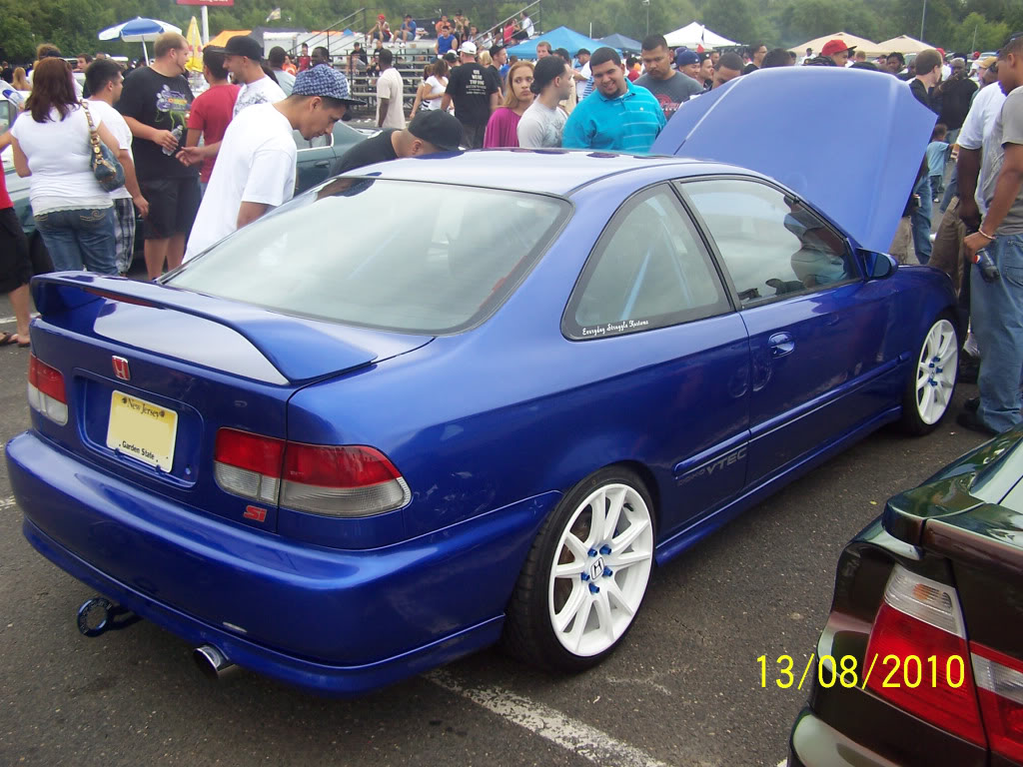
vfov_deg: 37.7
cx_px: 512
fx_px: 1123
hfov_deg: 49.0
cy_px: 384
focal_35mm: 38
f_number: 2.8
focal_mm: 6.3
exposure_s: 1/90
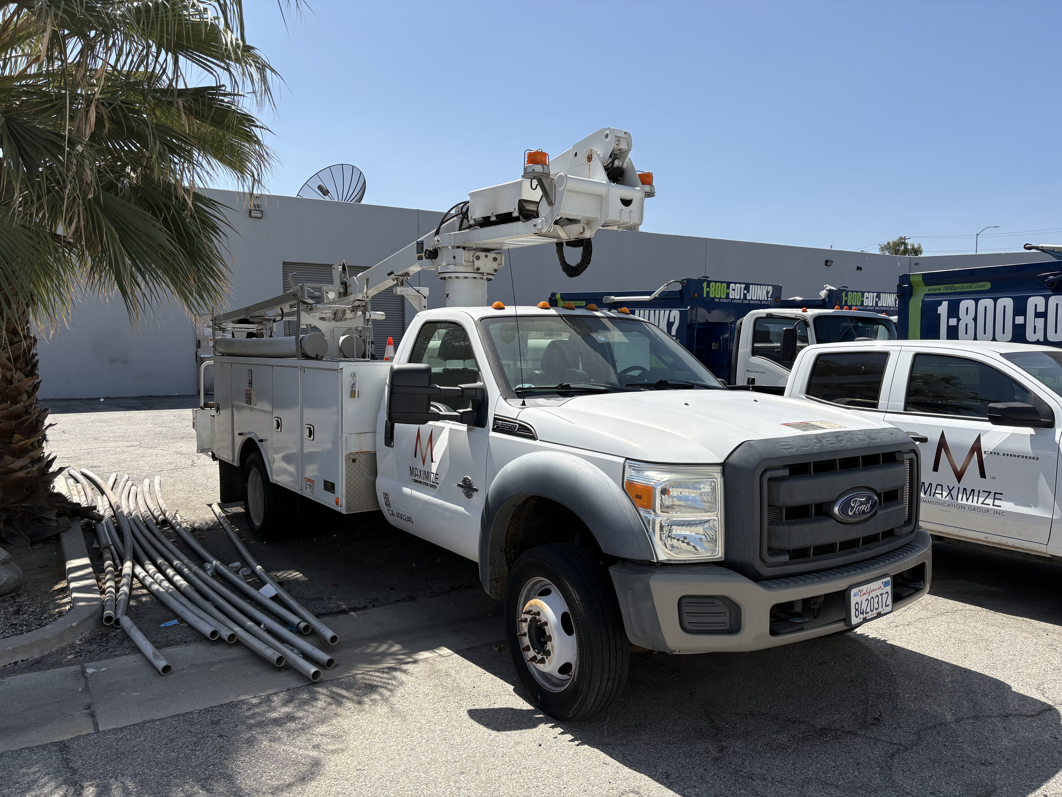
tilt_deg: -3.5
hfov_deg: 67.3
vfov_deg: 53.1
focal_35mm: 26
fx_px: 798
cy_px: 398
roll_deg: +0.6
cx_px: 531
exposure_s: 1/3831
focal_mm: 5.96
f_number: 1.6
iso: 50
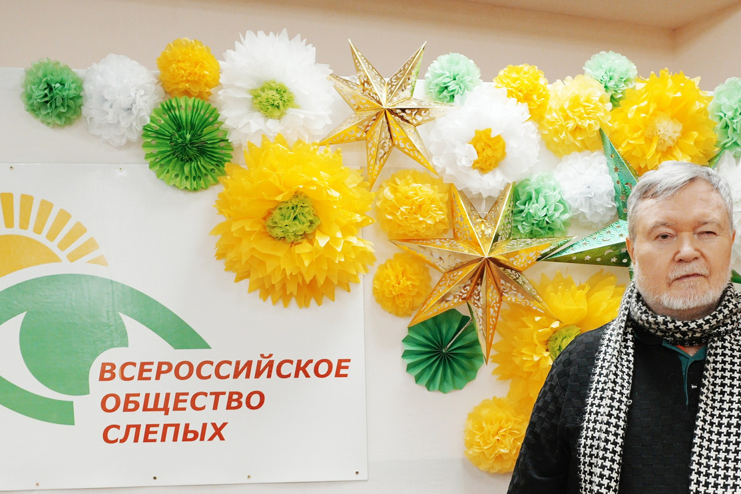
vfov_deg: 26.7
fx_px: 947
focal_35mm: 46
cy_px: 554
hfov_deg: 42.6
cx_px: 442
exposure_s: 1/160
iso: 1250
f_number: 4
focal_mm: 20
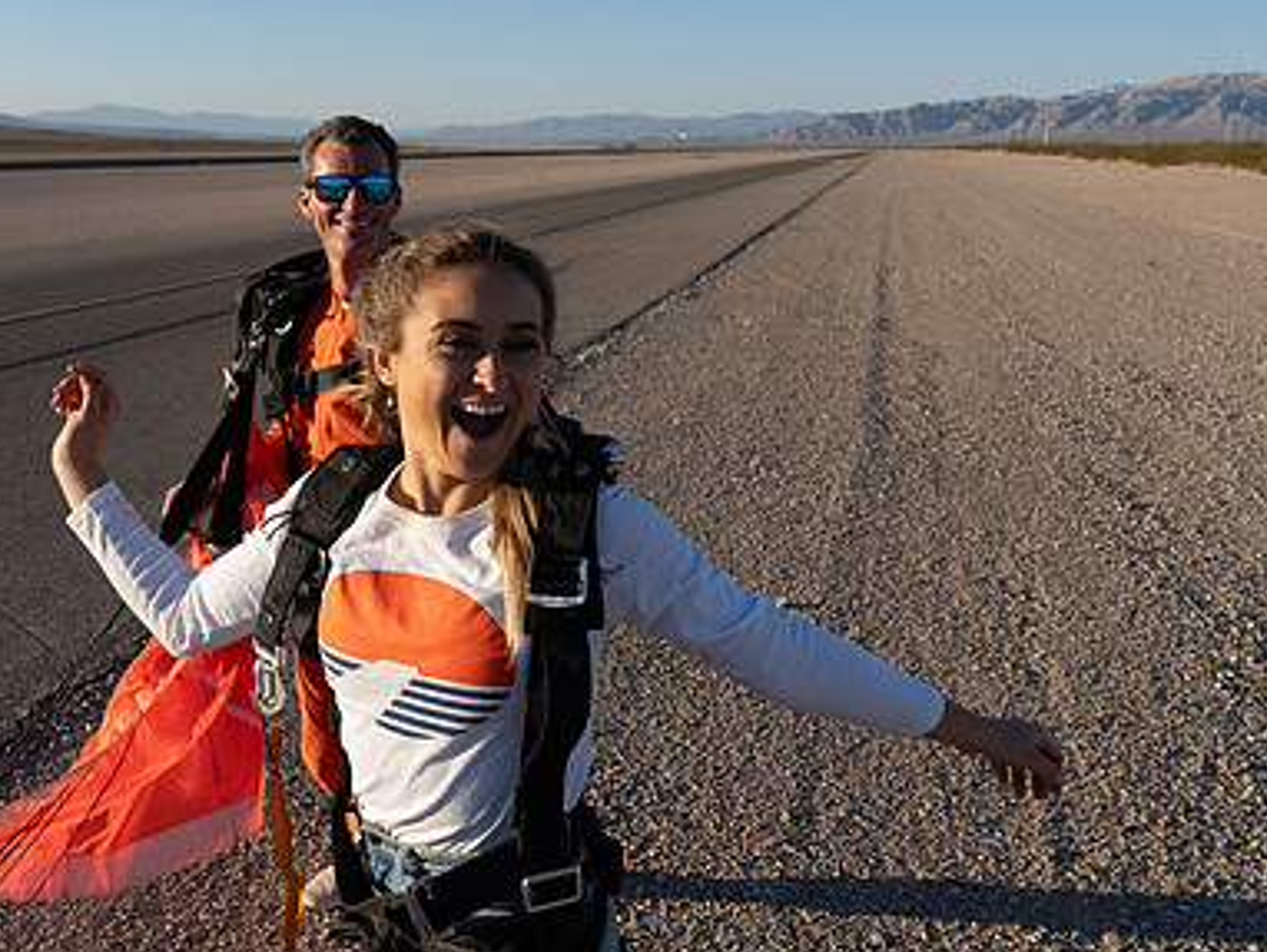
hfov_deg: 52.1
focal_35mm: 35
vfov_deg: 40.6
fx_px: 1282
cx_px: 484
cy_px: 400
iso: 800
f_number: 8
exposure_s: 1/2000
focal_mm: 24
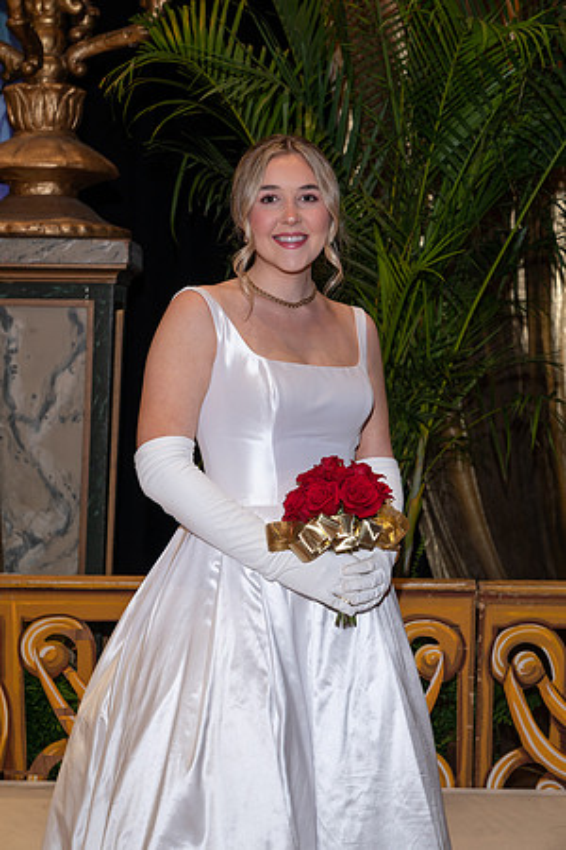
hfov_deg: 19.7
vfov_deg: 29.2
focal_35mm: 69
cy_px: 425
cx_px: 283
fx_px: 1627
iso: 400
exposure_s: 1/50
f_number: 5.6
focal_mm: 69
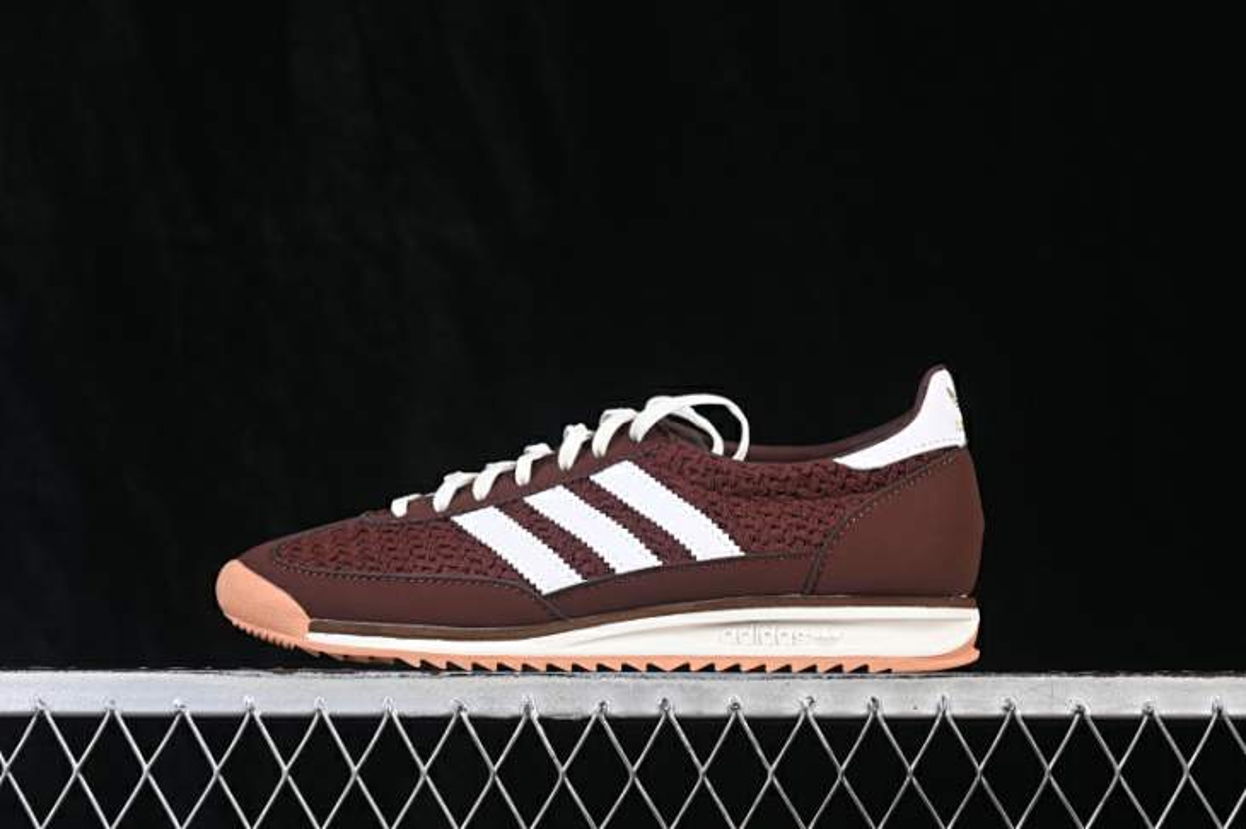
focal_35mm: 75
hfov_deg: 27.0
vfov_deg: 18.2
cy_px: 414
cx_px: 623
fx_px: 2595
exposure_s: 1/60
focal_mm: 50
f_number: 6.3
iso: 160
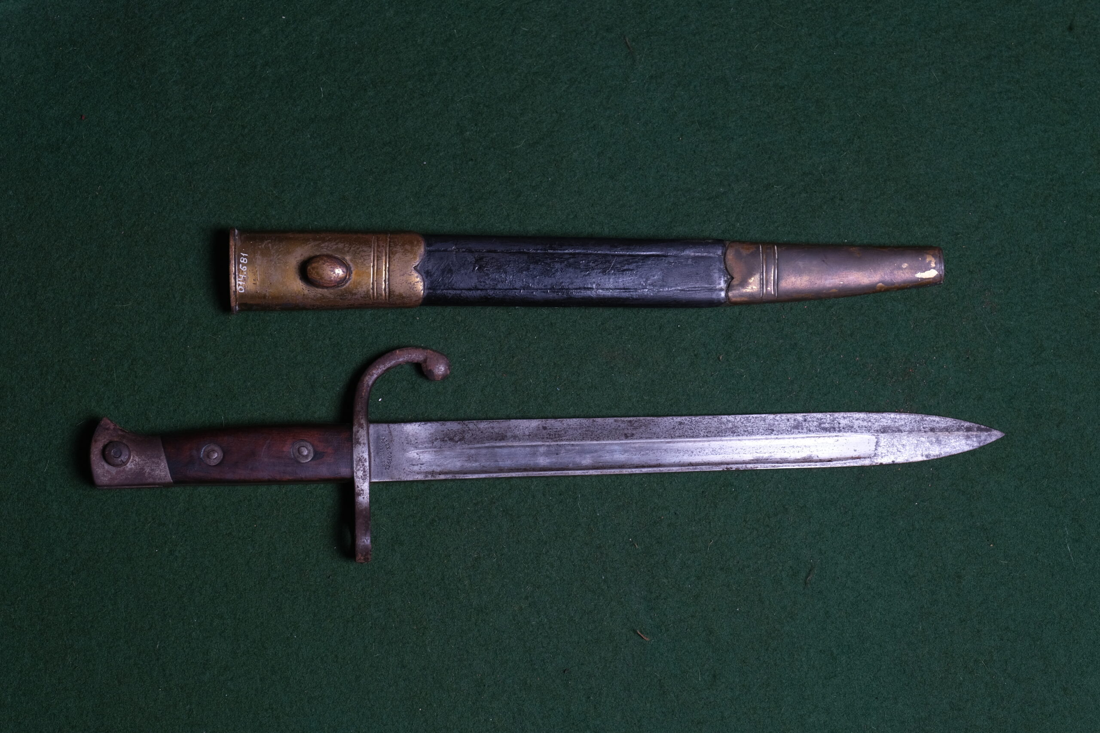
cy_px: 366
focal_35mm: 62
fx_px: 1894
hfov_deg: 32.4
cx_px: 550
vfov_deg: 21.9
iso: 320
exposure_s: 1/160
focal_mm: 41.4
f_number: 5.6
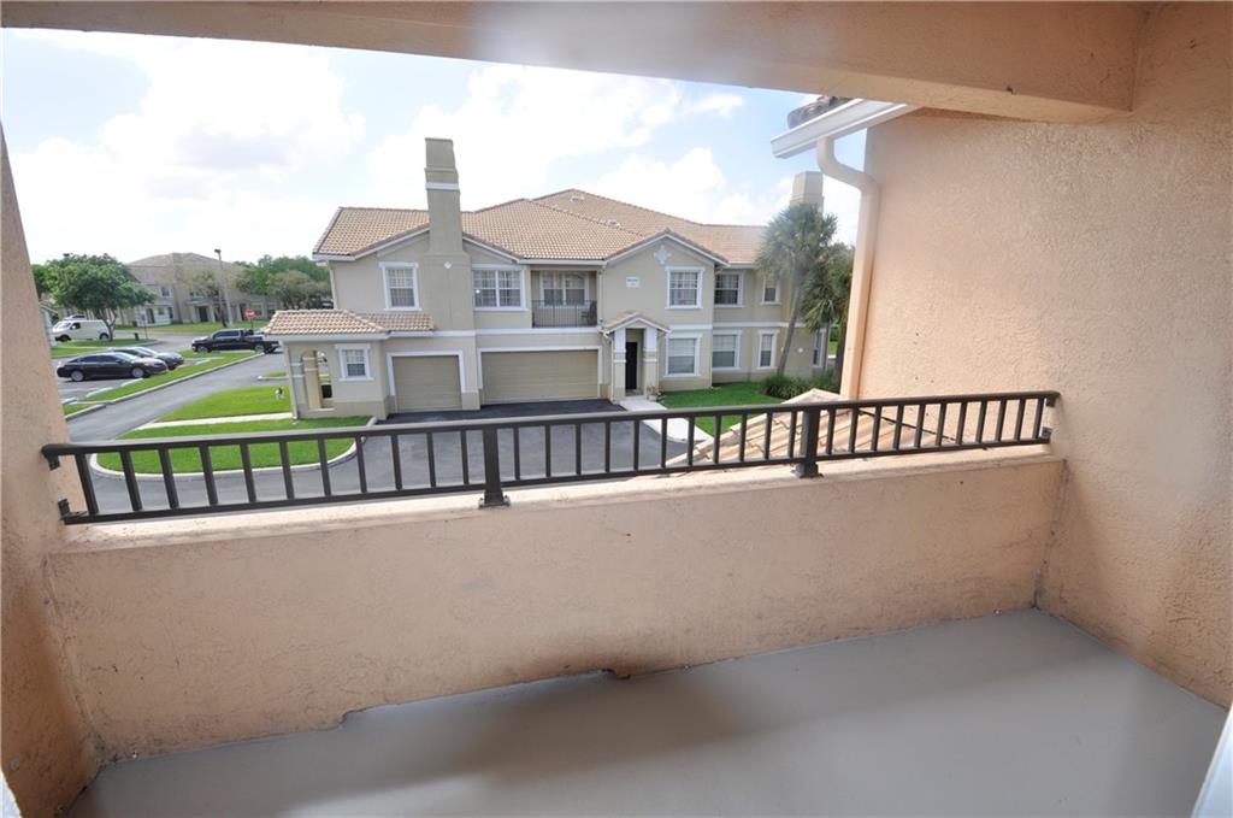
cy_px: 409
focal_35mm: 15
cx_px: 616
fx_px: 513
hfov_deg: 100.5
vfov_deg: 77.1
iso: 200
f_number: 9
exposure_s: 1/200
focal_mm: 10
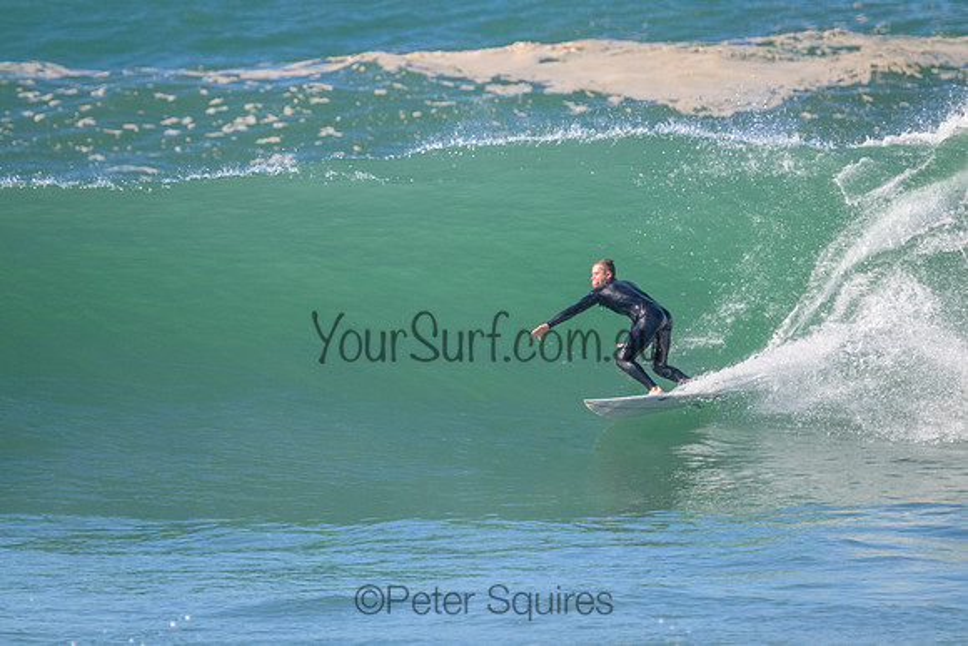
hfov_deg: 2.6
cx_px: 484
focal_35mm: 800
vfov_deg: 1.7
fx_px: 21515
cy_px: 323
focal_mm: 800
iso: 2200
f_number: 11
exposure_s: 1/2000
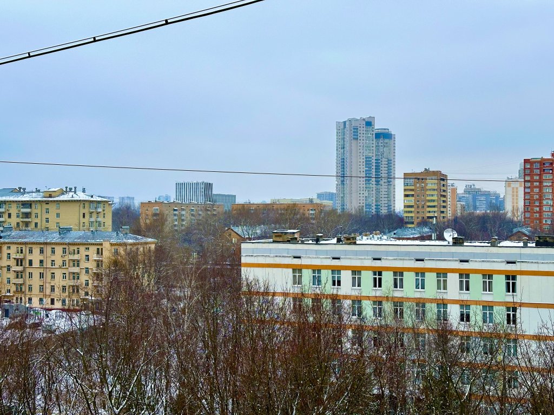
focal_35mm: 48
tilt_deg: +0.7
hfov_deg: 39.7
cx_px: 277
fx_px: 768
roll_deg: -0.1
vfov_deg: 30.3
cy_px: 208
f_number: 1.78
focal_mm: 6.86
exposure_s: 1/830
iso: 64
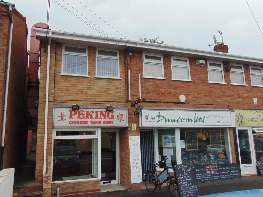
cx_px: 132
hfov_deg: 60.0
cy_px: 98
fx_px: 228
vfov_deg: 46.8
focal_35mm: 30
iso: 80
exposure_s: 1/500
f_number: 3.1
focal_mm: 5.4
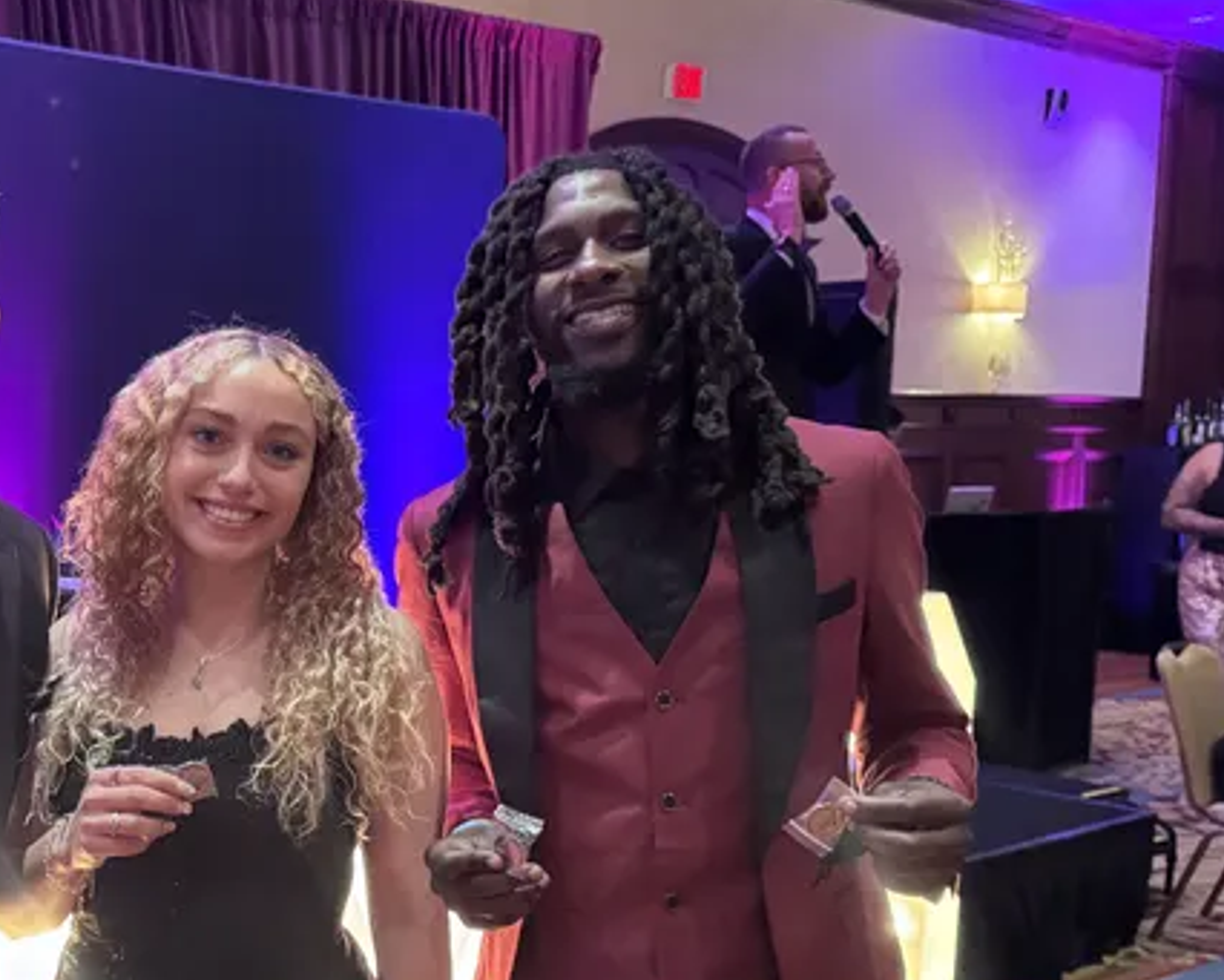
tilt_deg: -8.4
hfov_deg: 40.3
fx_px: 1594
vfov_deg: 33.8
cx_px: 241
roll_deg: -0.1
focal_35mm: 44
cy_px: 661
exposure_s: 1/30
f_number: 1.78
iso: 1000
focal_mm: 6.76
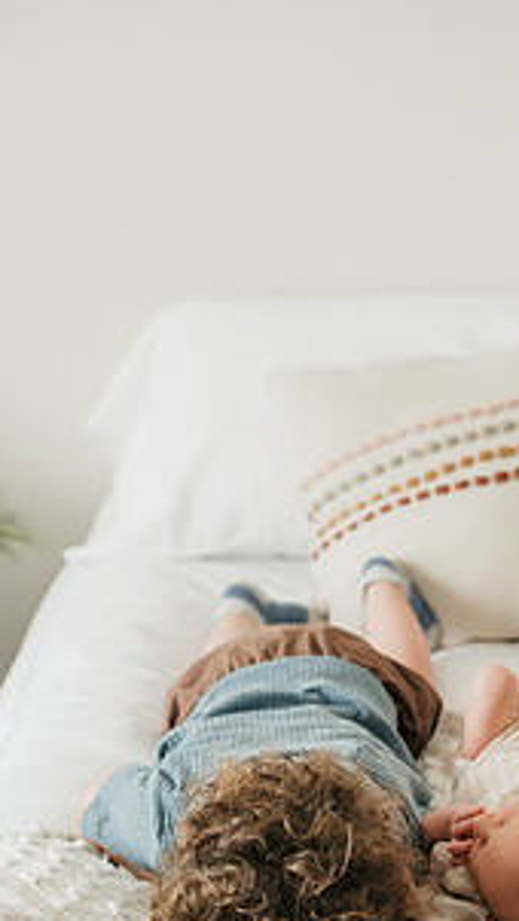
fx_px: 1907
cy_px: 647
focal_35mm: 78
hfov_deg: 15.4
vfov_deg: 26.9
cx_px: 376
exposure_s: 1/320
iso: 1600
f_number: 2.8
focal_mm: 50
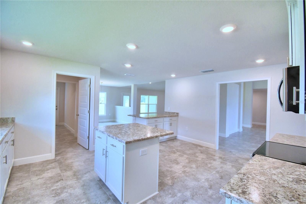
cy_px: 102
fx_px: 127
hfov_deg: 100.4
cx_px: 153
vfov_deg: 77.3
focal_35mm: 15
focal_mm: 10
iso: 400
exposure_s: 1/125
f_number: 4.5
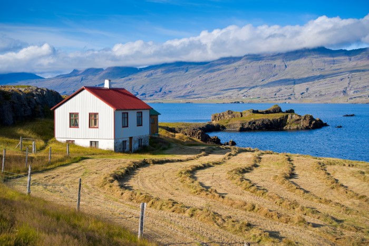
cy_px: 123
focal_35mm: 55
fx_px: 563
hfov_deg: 36.3
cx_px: 184
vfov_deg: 24.6
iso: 200
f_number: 10
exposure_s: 1/400
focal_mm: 55
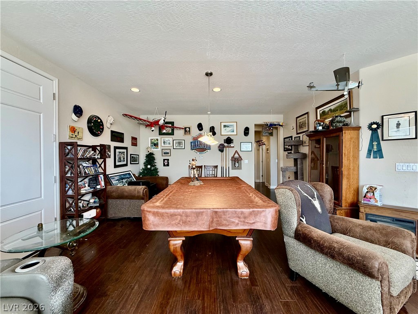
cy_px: 157
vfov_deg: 85.7
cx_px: 209
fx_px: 169
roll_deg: +0.2
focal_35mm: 14
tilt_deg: +0.3
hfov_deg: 102.1
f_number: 2.2
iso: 250
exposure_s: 1/120
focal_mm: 2.22
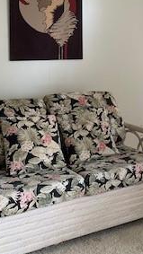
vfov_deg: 32.3
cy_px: 66
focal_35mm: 64
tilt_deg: -3.8
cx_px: 175
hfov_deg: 17.8
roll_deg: +0.3
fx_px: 432
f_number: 1.8
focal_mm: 4.25
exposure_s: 1/121
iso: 80
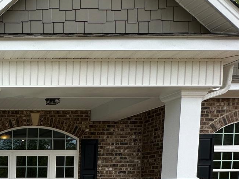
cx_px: -79
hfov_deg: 31.7
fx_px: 304
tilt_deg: -3.3
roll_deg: +0.3
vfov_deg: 29.1
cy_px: 206
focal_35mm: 44
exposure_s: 1/532
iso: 40
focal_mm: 2.22
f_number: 2.2
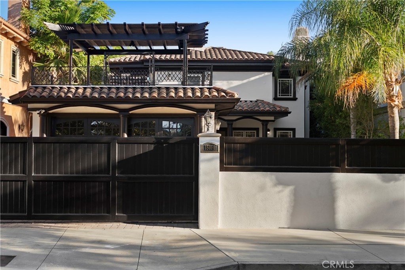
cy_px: 135
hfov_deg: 39.6
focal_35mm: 50
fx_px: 563
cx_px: 202
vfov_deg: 27.0
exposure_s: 1/8
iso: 80
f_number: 8
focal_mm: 50
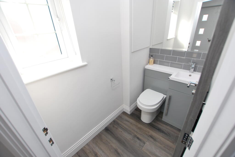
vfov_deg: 77.5
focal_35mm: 15
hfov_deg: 100.3
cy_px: 78
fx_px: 98
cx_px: 118
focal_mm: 10
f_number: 4
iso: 100
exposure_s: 1/60
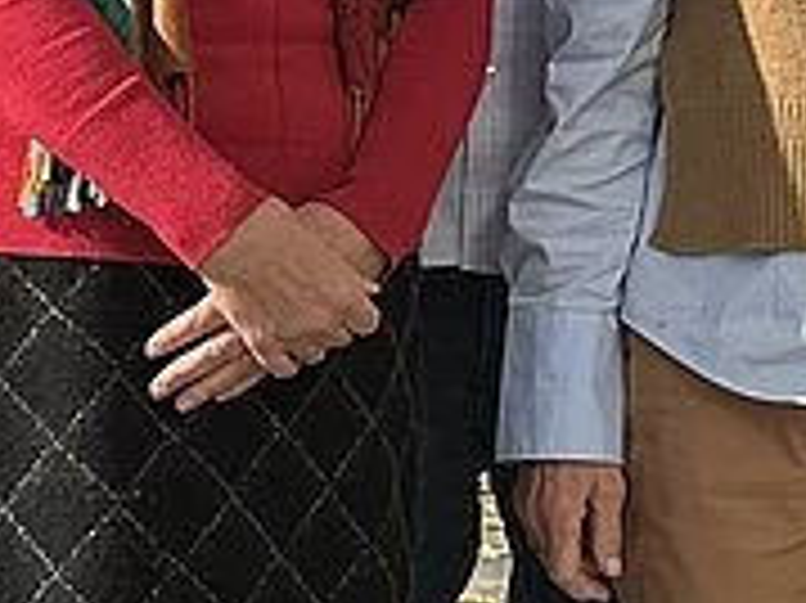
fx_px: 3746
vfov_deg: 9.2
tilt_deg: -4.1
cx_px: 680
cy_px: 130
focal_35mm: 161
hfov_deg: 12.2
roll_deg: +0.2
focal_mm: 6.86
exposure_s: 1/4762
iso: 80
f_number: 1.78
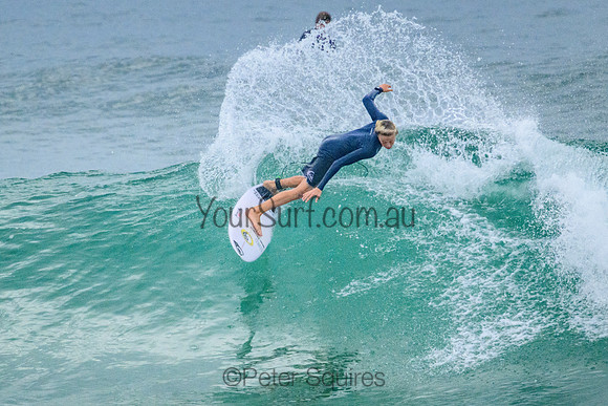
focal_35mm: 1100
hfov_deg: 1.9
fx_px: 18576
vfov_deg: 1.3
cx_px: 315
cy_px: 217
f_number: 11
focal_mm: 800
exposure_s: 1/2000
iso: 4500
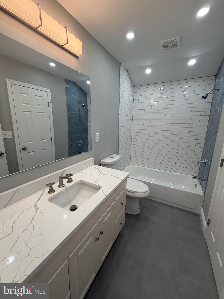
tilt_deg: -11.7
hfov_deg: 85.7
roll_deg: -0.9
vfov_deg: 102.1
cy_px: 150
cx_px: 112
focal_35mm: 14
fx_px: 121
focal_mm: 2.22
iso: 100
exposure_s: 1/120
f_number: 2.2
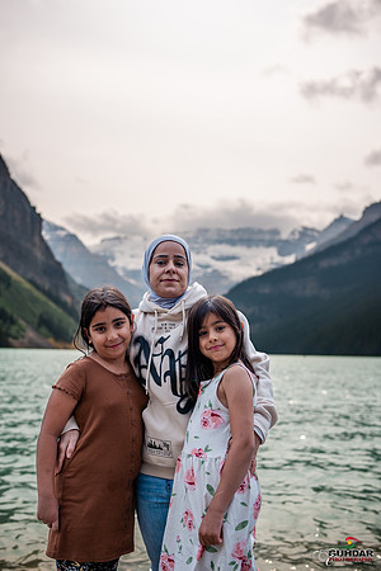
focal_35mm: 35
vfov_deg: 54.4
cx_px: 190
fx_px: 556
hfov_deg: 37.9
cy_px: 286
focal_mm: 35
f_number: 2.5
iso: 200
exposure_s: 1/6400
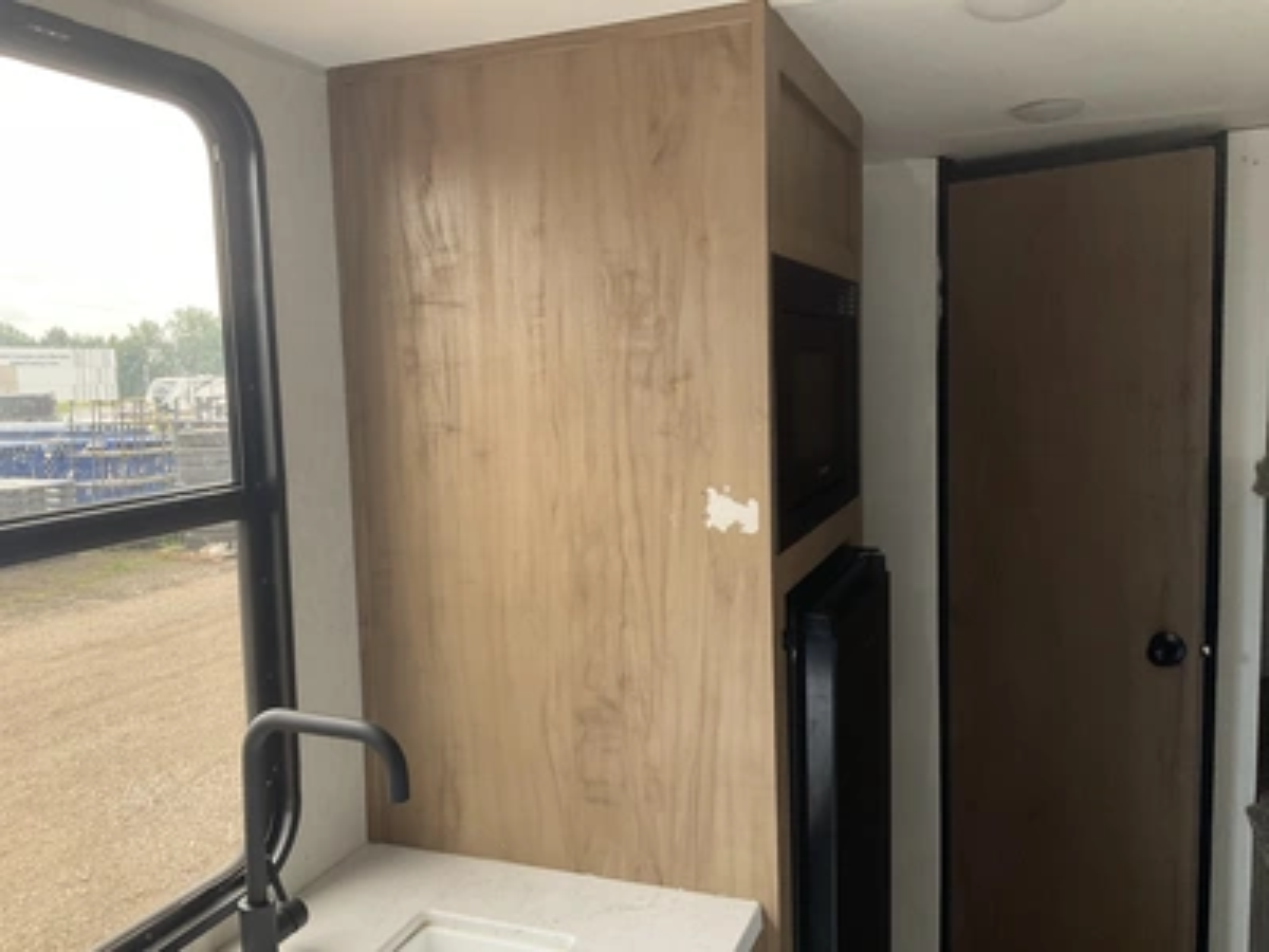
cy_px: 476
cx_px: 634
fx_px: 1063
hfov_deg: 61.7
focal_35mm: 29
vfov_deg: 48.2
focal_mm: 3
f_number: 1.8
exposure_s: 1/93
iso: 64
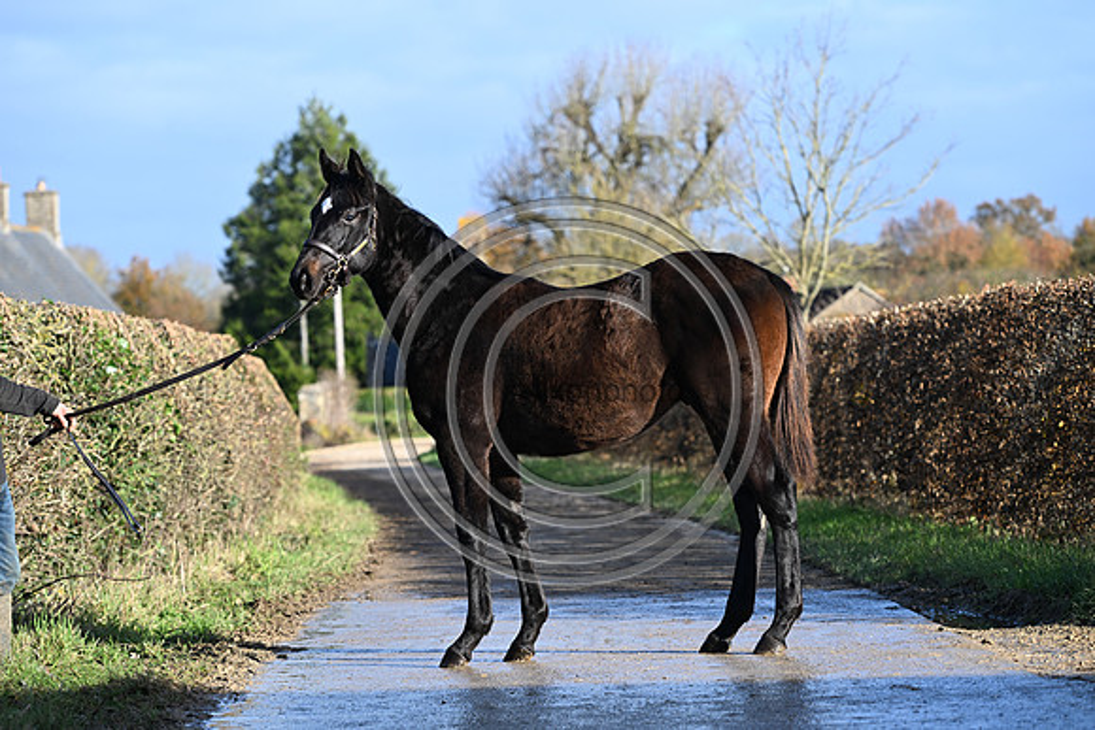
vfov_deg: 11.0
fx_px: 3803
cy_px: 365
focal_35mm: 125
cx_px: 548
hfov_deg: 16.4
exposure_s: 1/1000
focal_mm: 125
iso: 320
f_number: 4.5
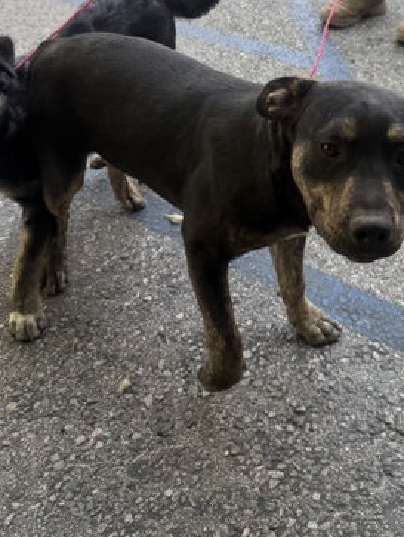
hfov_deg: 32.6
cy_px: 135
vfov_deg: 41.6
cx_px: 277
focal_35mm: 44
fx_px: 683
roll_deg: +0.3
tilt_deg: -33.3
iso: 80
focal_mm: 6.76
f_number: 1.78
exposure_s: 1/235
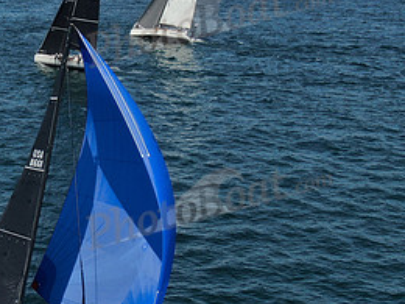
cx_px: -3
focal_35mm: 107
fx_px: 1252
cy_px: 138
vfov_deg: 13.8
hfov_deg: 17.9
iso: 100
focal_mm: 8.6
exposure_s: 1/1250
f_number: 3.8
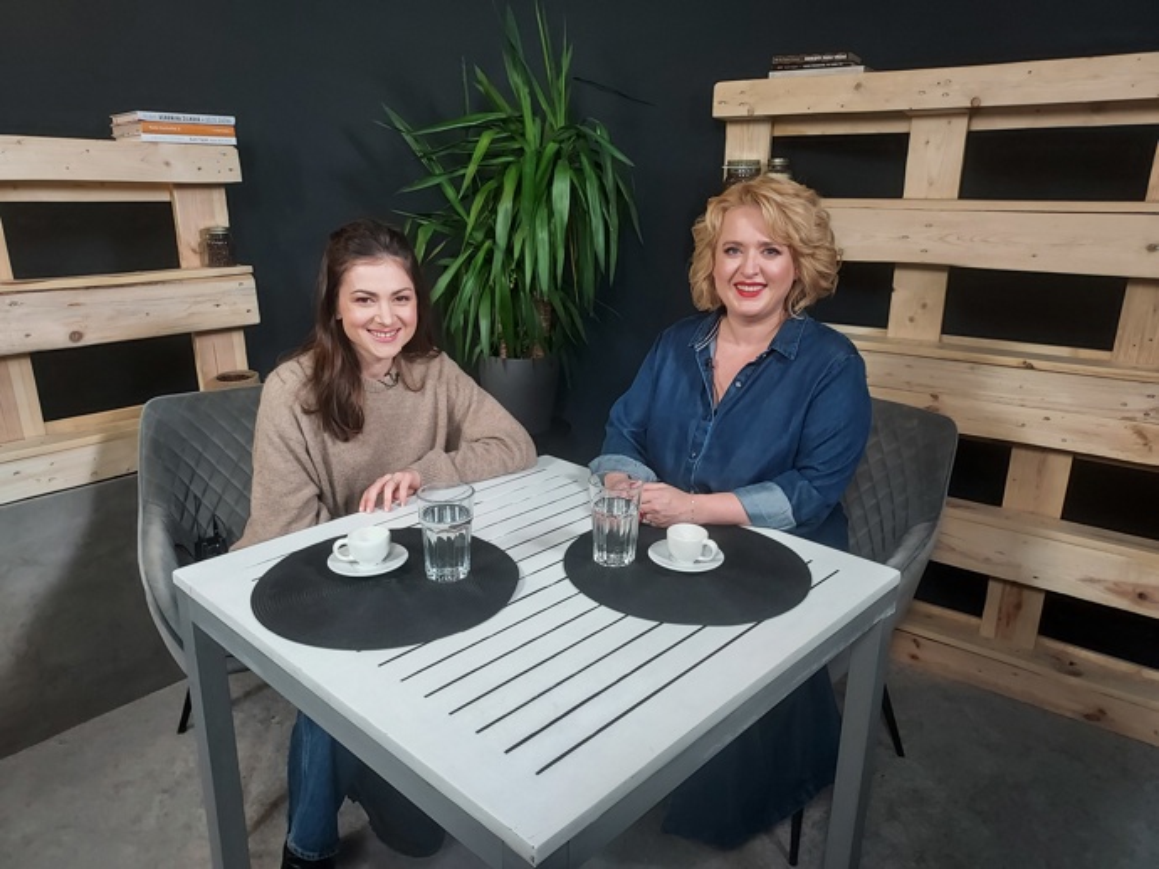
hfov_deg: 71.6
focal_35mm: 24
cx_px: 580
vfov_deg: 56.8
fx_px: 803
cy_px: 434
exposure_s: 1/50
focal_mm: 4.6
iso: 200
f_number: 1.8
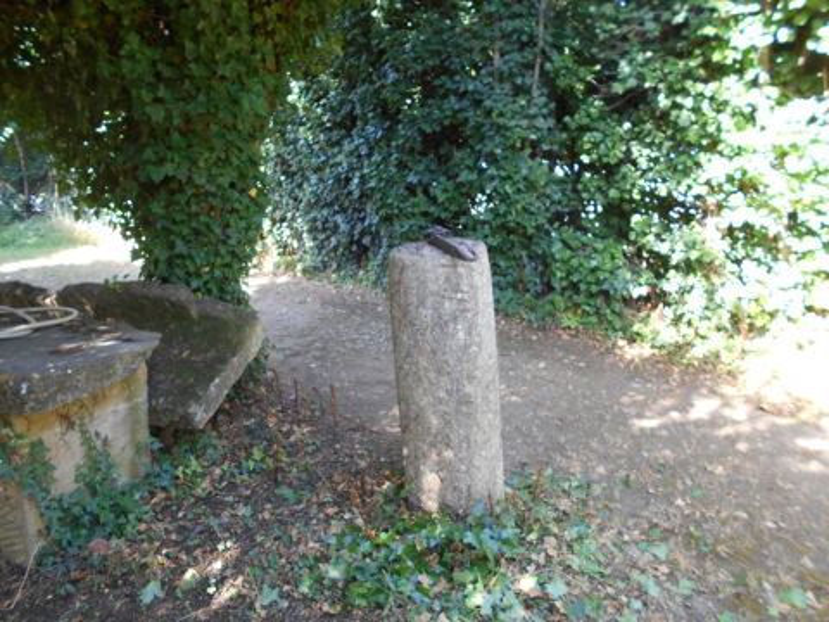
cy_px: 311
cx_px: 414
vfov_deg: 53.1
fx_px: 623
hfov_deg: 67.3
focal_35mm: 26
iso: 80
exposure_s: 1/30
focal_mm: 4.6
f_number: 3.2
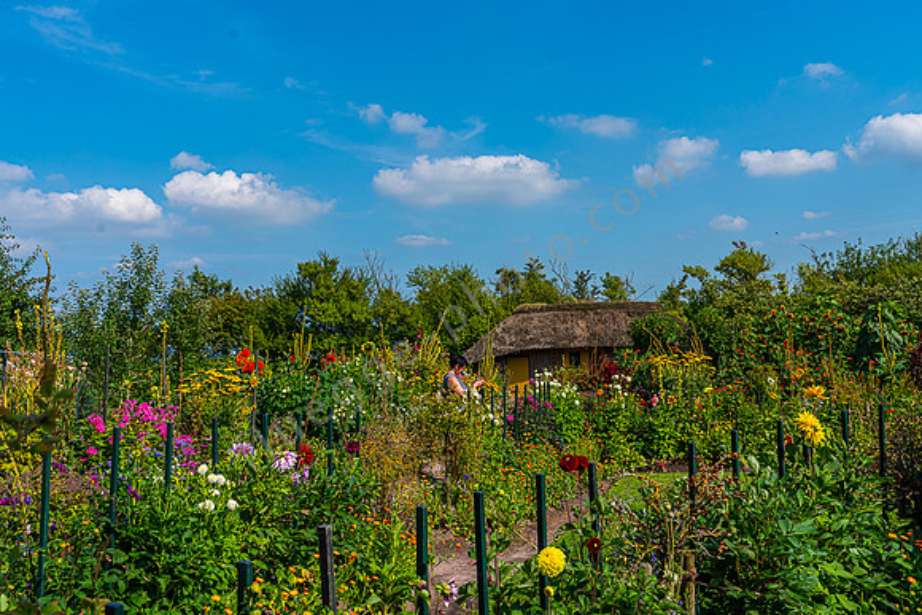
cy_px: 308
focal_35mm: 35
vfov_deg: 37.9
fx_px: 897
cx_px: 461
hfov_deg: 54.4
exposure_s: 1/320
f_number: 8
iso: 100
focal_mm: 35
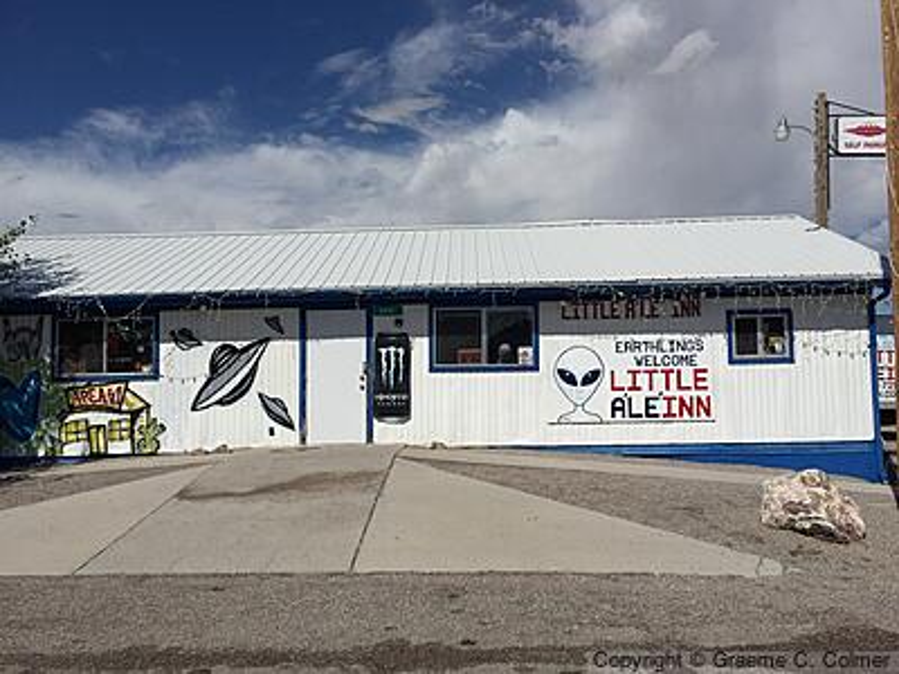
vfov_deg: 48.2
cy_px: 337
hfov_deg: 61.7
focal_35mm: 29
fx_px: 753
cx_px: 450
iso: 32
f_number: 2.2
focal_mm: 4.15
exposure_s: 1/9901
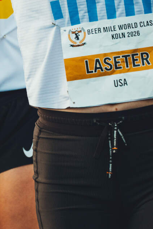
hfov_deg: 2.8
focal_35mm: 498
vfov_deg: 4.1
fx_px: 3175
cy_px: -90
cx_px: 107
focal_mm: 175
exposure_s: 1/320
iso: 800
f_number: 5.6
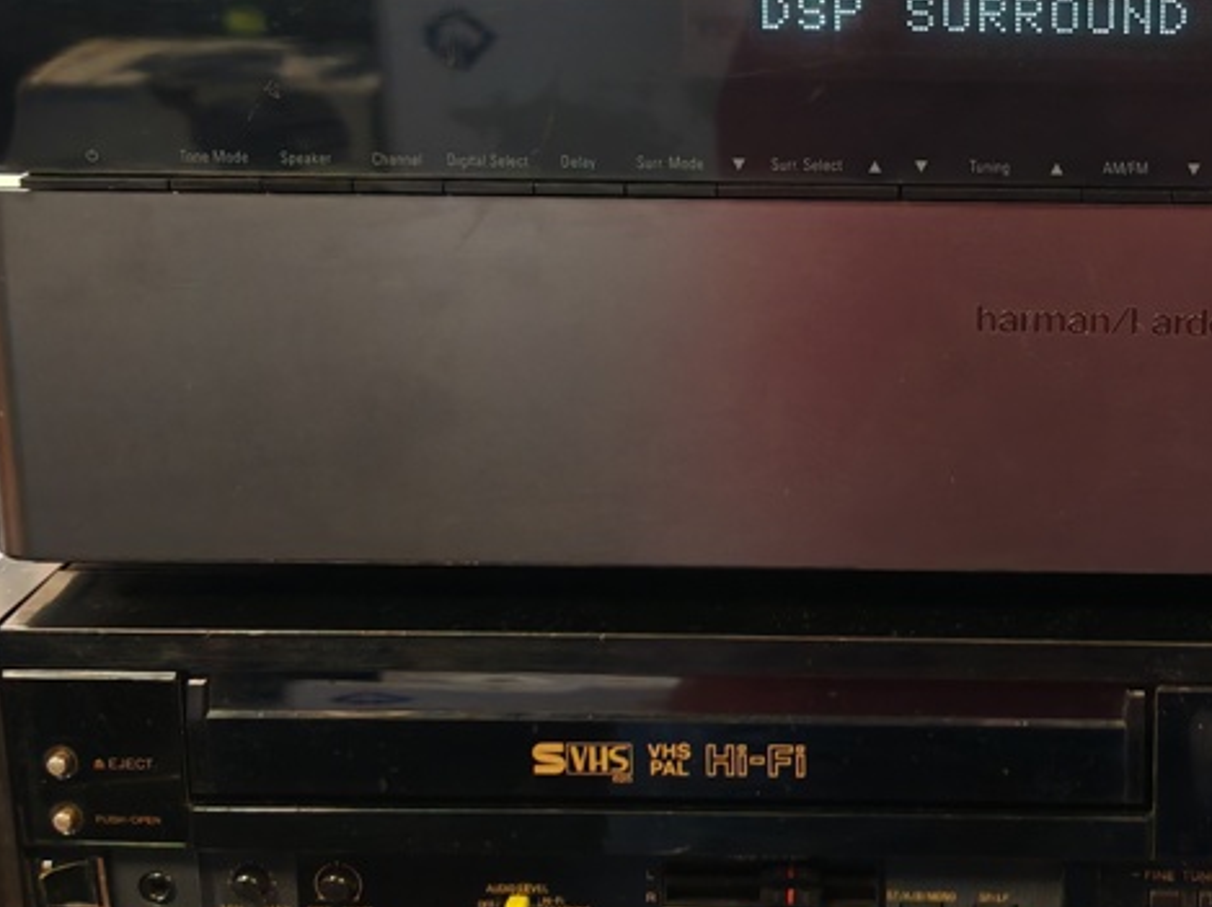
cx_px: 1101
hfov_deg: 31.2
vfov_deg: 24.2
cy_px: 114
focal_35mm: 59
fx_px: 2064
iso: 500
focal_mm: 6.67
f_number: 1.9
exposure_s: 1/25
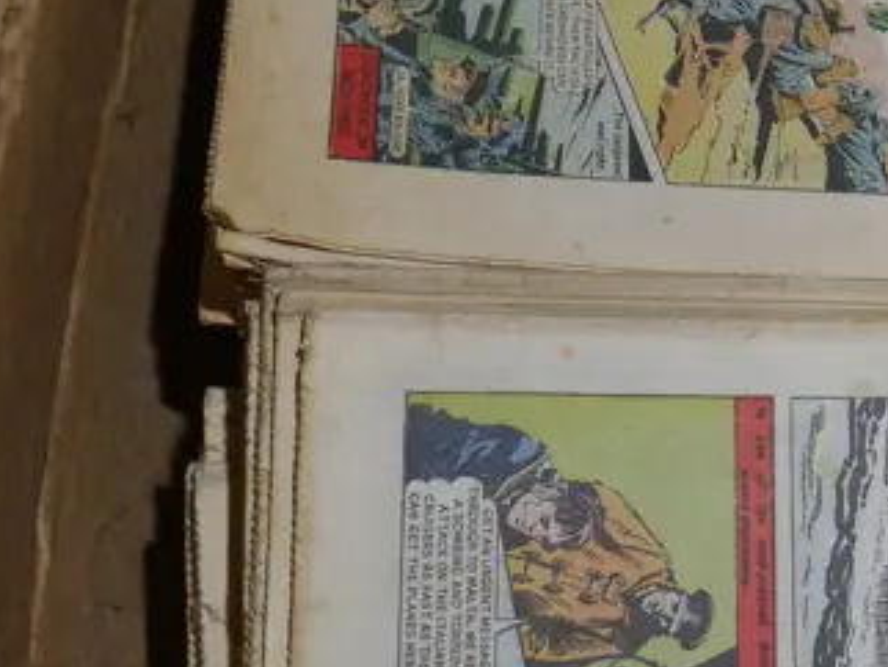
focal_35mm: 108
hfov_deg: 17.1
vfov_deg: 13.7
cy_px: 542
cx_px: 1175
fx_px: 2773
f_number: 5
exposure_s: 1/60
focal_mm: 17
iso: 320
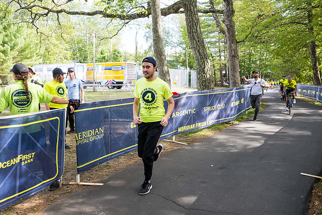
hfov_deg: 65.5
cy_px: 108
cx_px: 161
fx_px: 250
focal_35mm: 28
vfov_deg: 46.4
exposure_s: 1/800
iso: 450
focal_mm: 28
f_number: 4
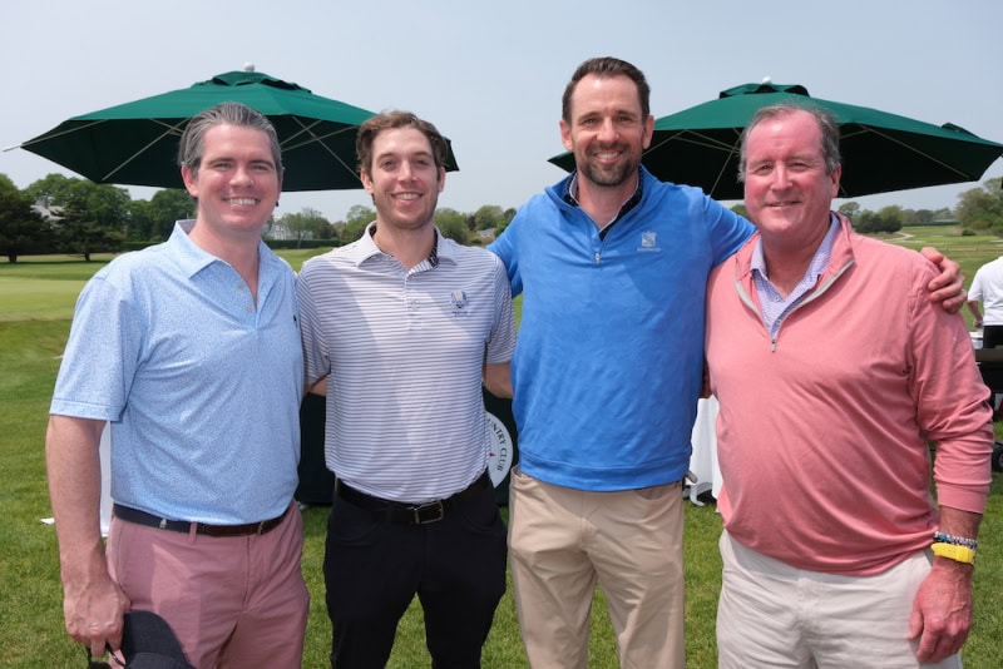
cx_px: 502
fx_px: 780
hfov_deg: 65.5
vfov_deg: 46.4
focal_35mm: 28
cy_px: 334
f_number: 8
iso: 125
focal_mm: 18.4
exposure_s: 1/250
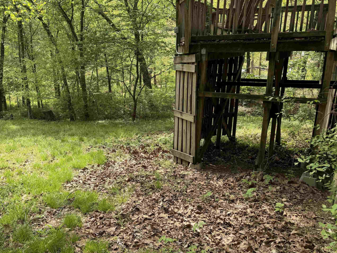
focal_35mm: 29
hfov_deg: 61.2
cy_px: 131
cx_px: 136
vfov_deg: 48.2
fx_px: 282
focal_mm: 6.76
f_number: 1.78
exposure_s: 1/1314
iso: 100
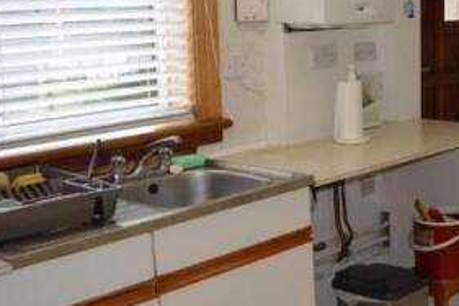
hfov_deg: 30.1
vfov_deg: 21.5
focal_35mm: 63
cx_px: 438
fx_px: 803
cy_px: 141
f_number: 4
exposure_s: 1/125
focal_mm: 18
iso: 220
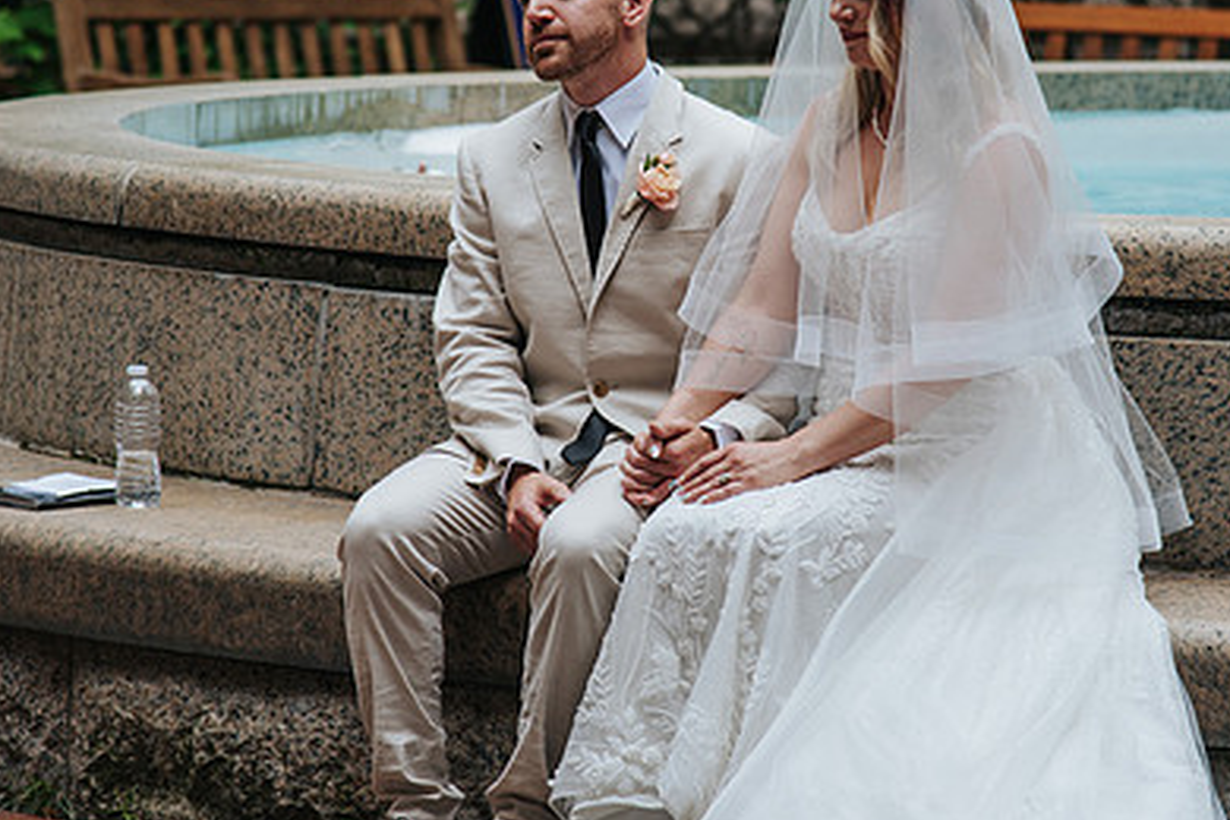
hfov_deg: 10.7
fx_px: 6559
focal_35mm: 192
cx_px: 673
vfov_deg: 7.1
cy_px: 253
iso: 250
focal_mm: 120
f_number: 4
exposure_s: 1/500
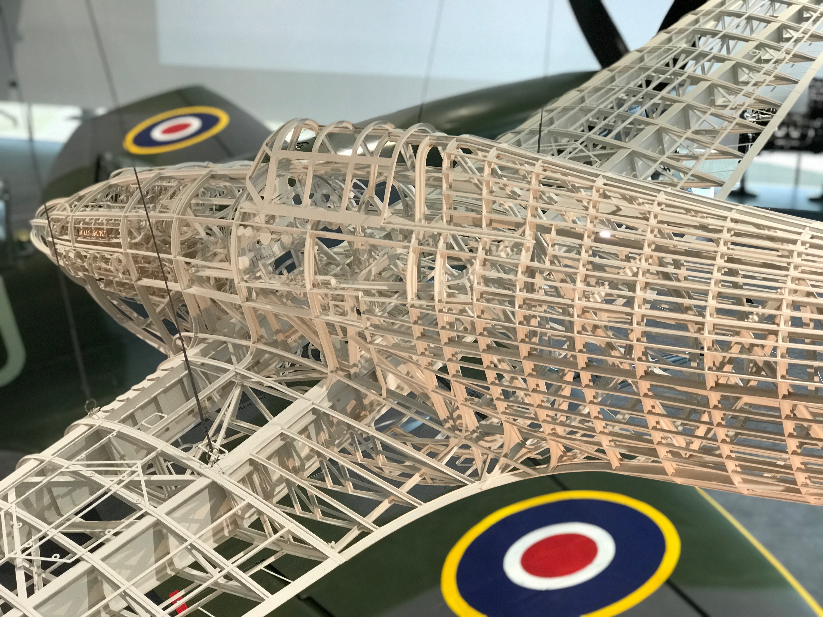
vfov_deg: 25.7
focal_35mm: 57
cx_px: 412
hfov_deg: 33.8
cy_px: 308
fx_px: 1355
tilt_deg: -20.4
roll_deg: -0.4
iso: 80
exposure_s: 1/50
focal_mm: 6.6
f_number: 2.8
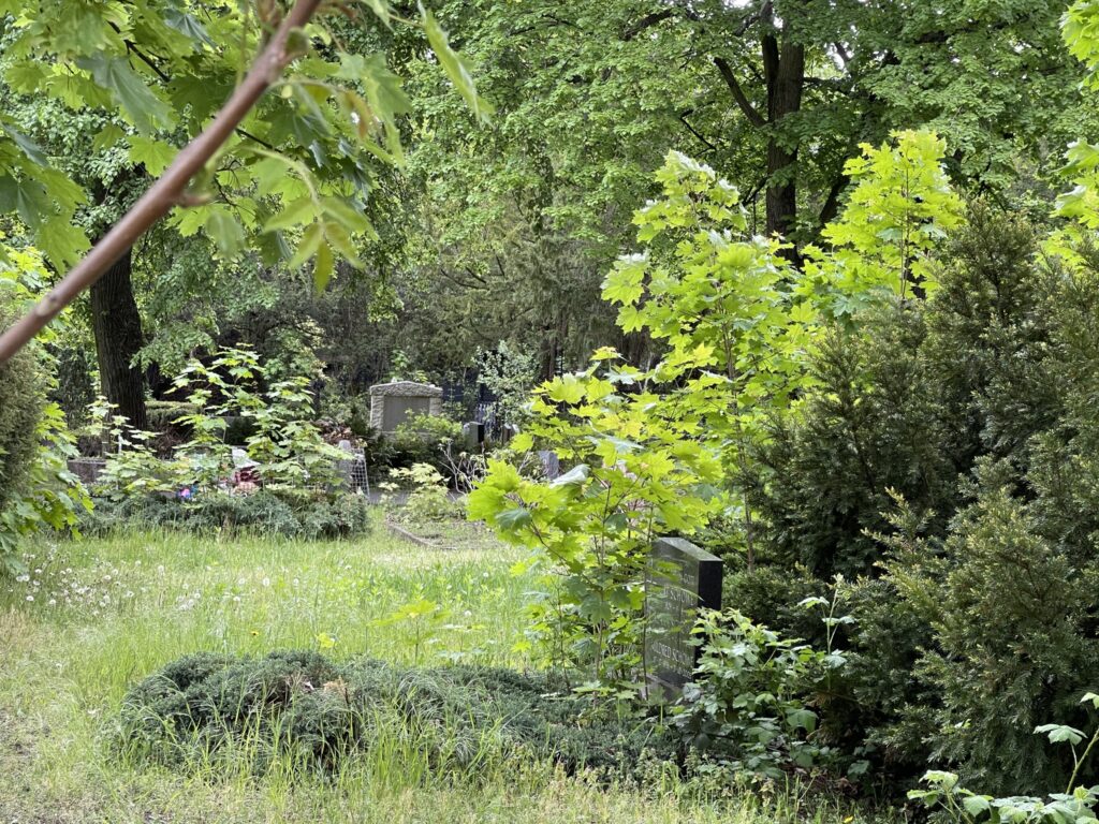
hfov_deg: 30.3
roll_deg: -3.2
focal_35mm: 64
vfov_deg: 22.9
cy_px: 412
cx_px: 550
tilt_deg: -0.9
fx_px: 2032
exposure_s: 1/121
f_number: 2.2
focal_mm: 7.5
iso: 80
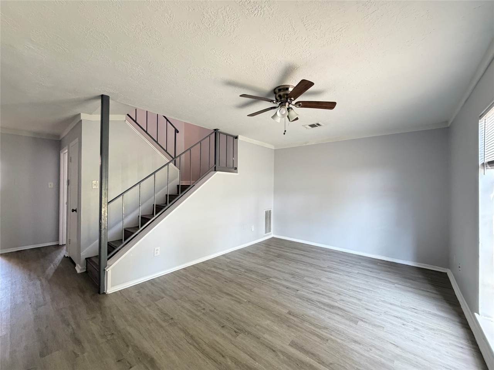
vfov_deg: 85.7
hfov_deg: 102.1
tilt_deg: +0.4
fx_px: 200
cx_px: 247
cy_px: 185
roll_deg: +0.1
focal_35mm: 14
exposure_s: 1/60
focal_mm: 2.22
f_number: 2.2
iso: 500
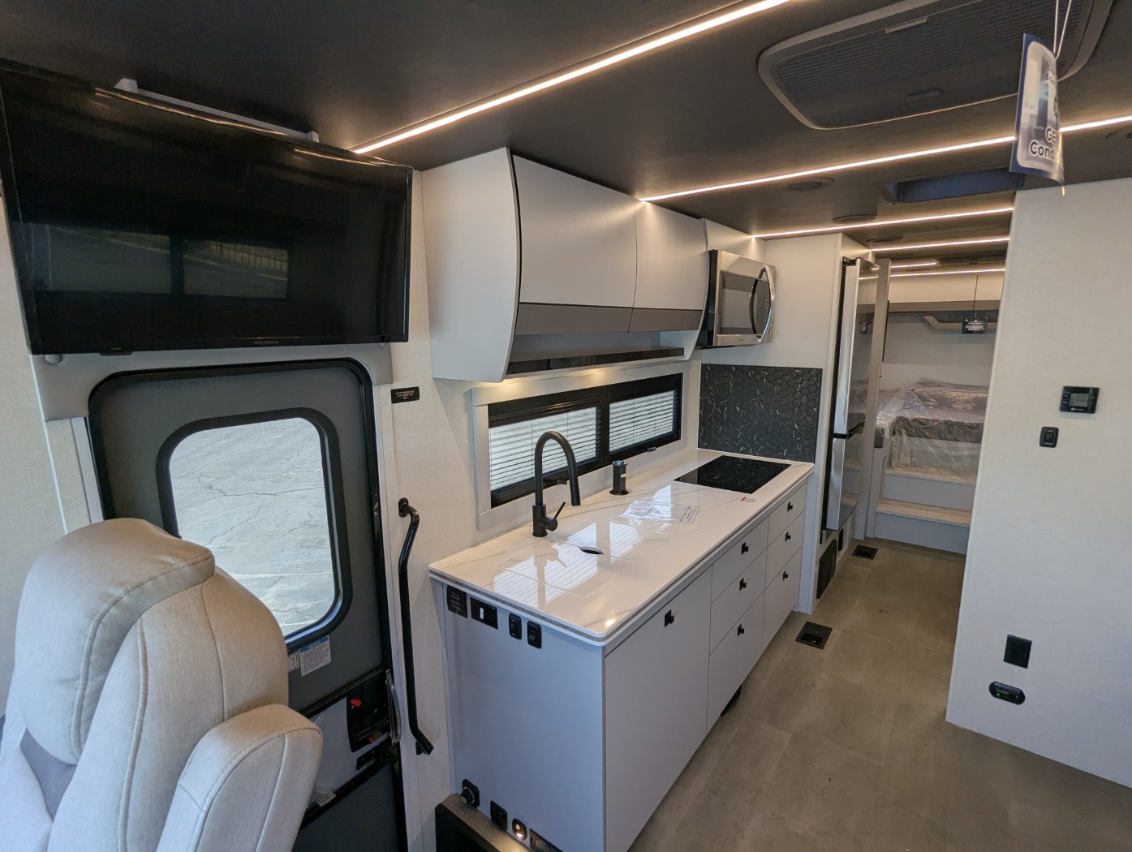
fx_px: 524
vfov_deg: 78.2
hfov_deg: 94.4
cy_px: 426
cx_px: 566
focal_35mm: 16
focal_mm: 2.35
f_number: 2.2
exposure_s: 1/130
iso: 75
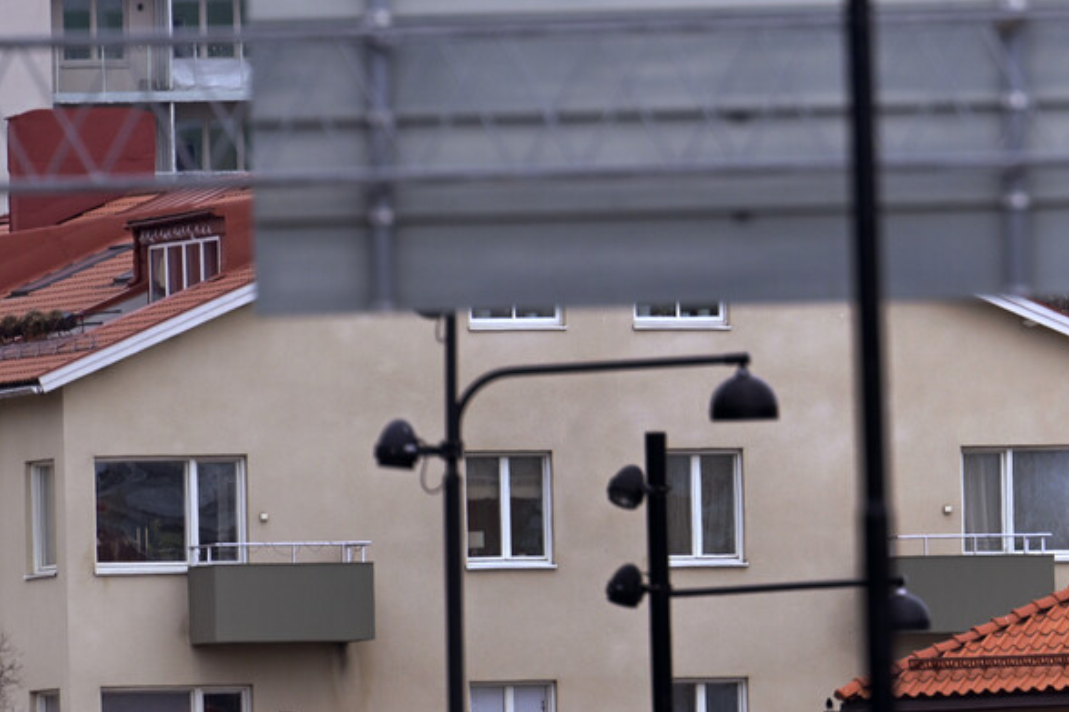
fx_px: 32386
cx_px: 1164
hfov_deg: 1.9
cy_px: -17
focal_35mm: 1091
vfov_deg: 1.3
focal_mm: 400
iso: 160
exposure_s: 1/400
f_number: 5.6
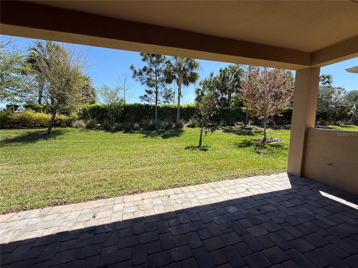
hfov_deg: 102.1
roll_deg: -0.3
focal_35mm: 14
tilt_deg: -6.1
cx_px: 179
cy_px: 134
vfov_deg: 85.7
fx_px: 145
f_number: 2.2
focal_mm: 2.22
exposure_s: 1/1211
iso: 50
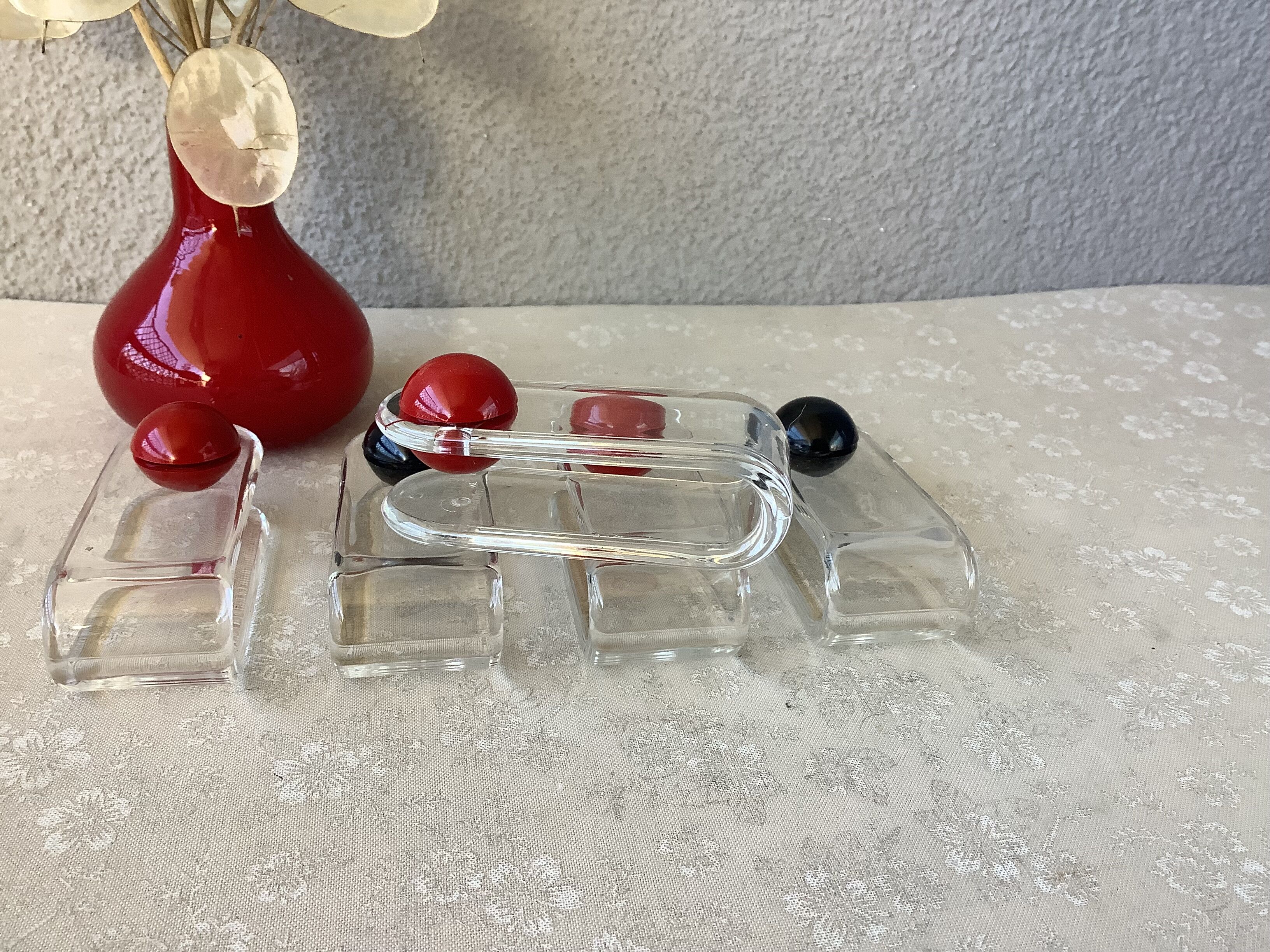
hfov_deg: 58.4
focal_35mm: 31
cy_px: 476
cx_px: 635
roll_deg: -2.4
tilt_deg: -23.7
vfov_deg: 45.4
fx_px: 1137
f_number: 2.4
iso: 80
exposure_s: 1/100
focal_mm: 3.3
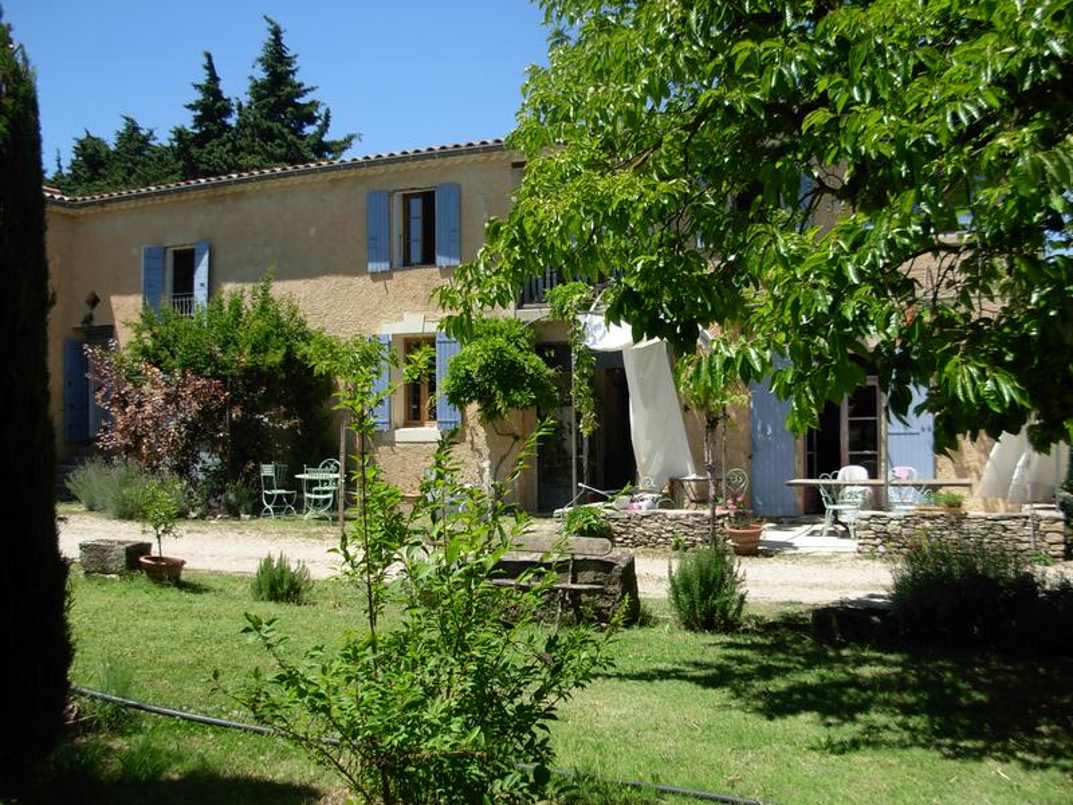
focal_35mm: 38
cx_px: 536
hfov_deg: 49.0
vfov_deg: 37.7
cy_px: 402
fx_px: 1178
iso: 79
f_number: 2.9
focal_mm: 6.3
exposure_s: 1/939
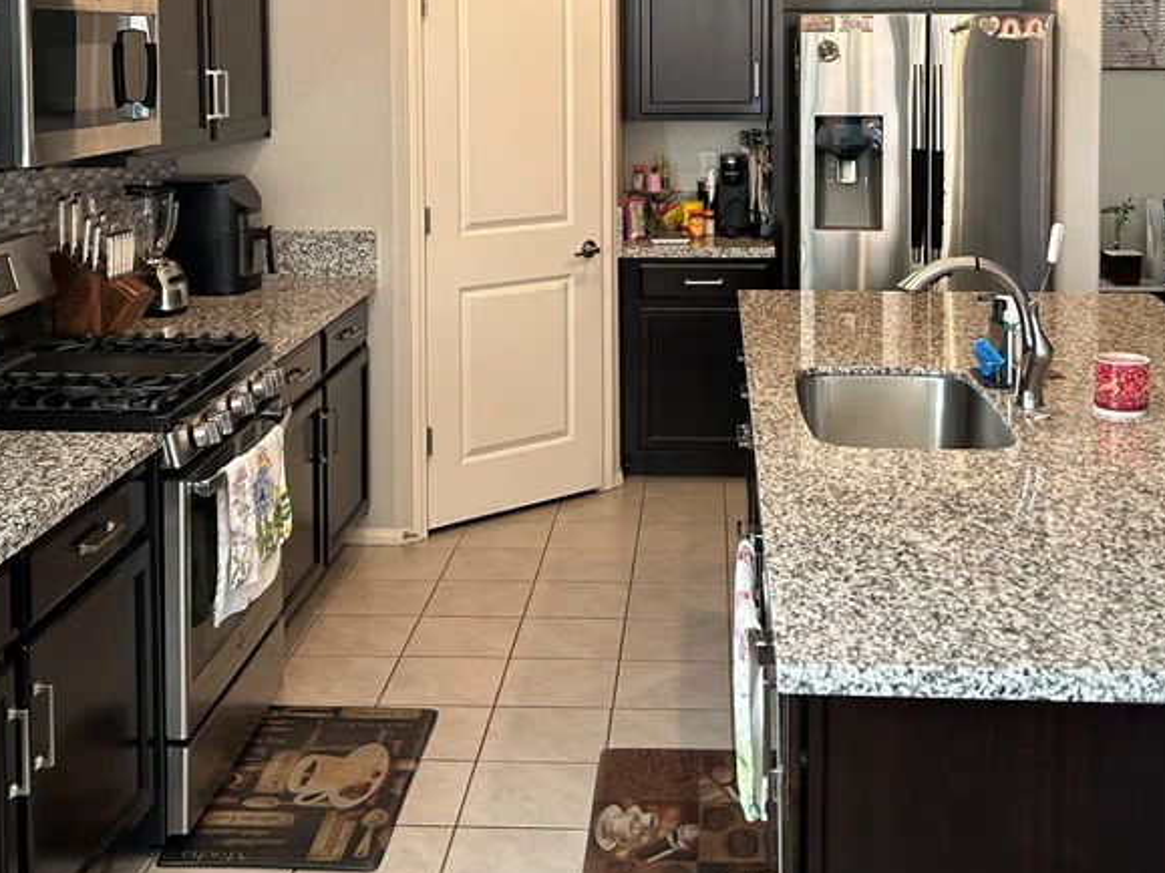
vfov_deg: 30.4
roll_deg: +1.0
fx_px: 1548
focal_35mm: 46
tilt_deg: -2.8
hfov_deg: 41.2
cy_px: 129
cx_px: 648
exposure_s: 1/60
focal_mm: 5.7
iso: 80
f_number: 1.5
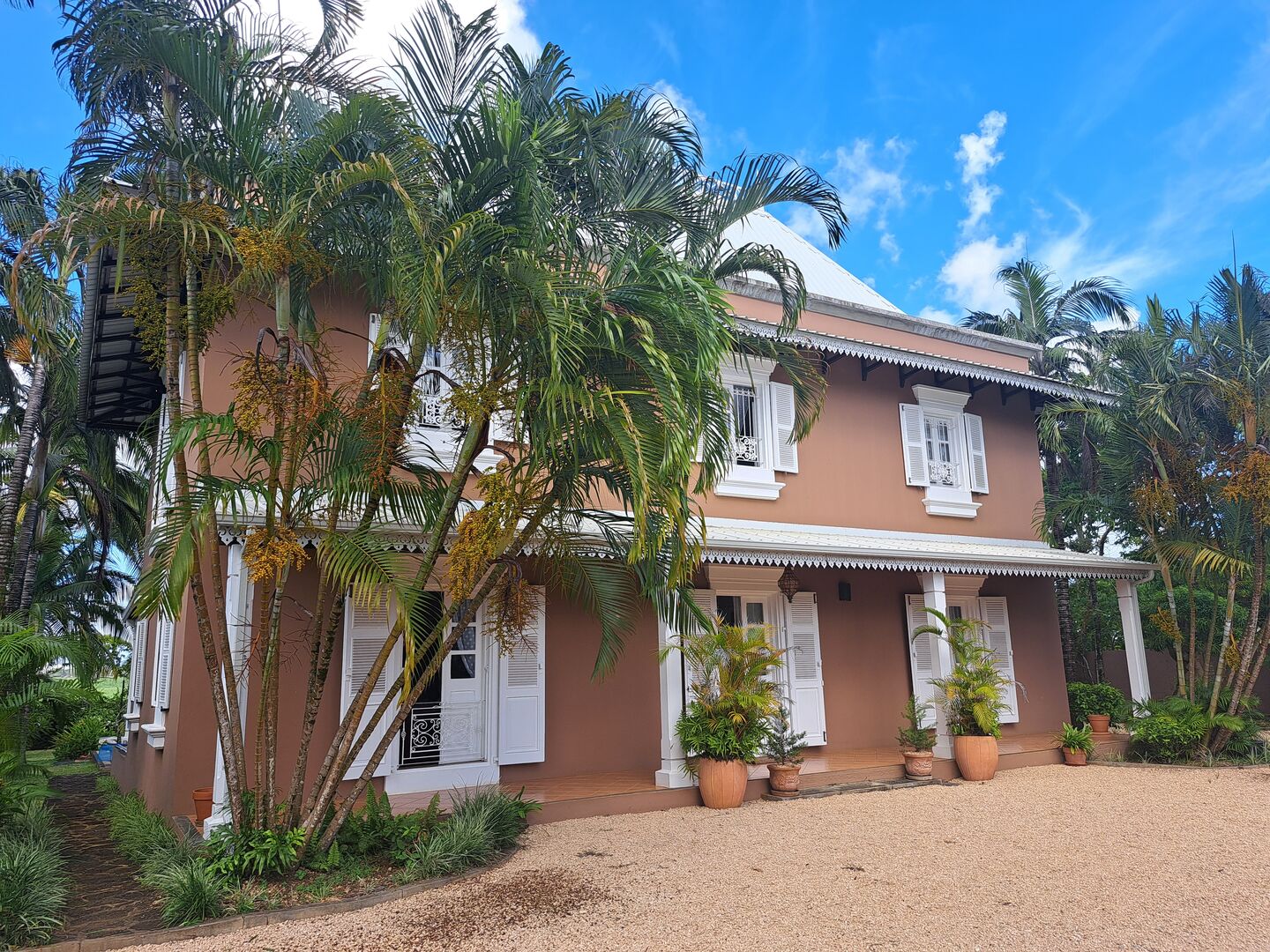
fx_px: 881
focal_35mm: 24
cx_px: 635
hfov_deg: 71.6
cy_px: 476
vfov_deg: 56.8
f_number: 1.8
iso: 50
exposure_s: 1/505
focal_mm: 5.23
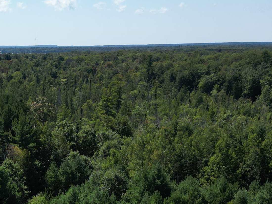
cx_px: 12
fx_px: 526
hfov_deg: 27.6
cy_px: 276
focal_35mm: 67
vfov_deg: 19.9
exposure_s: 1/200
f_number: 1.7
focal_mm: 6.72
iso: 110
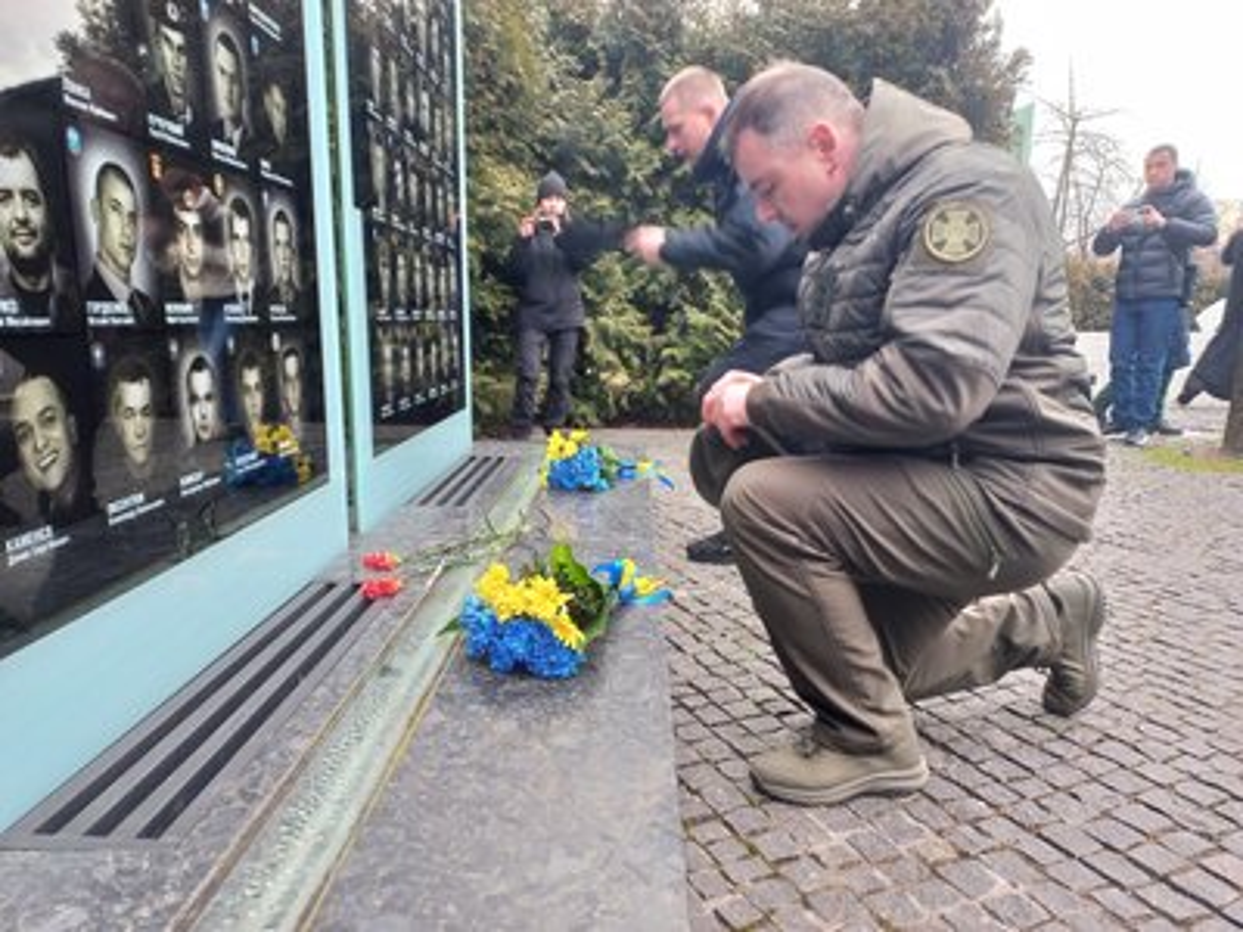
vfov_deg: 54.9
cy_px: 466
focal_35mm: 25
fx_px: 898
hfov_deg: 69.4
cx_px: 622
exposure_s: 1/50
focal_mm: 4.6
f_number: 1.8
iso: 50
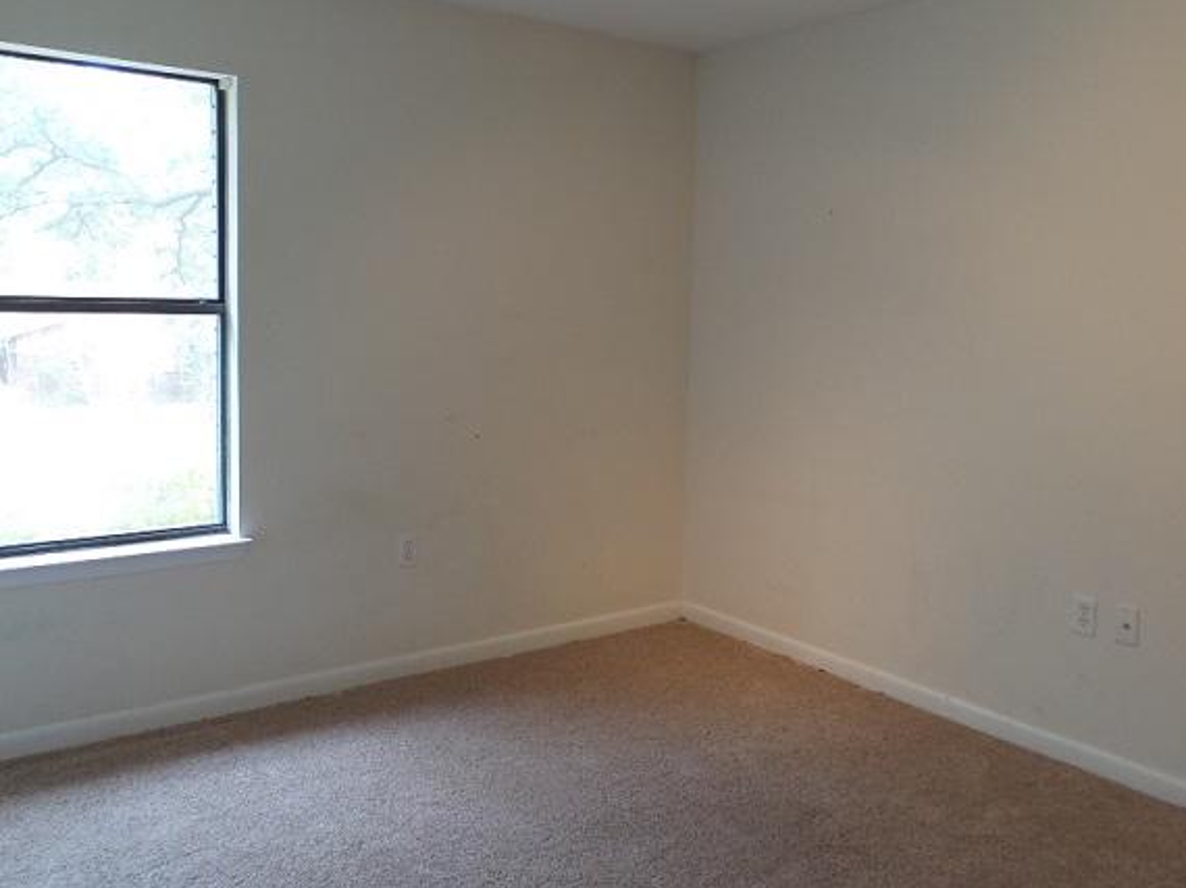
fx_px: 1062
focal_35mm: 31
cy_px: 391
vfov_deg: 45.3
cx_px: 633
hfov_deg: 58.3
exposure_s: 1/30
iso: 100
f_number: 2.8
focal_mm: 4.1
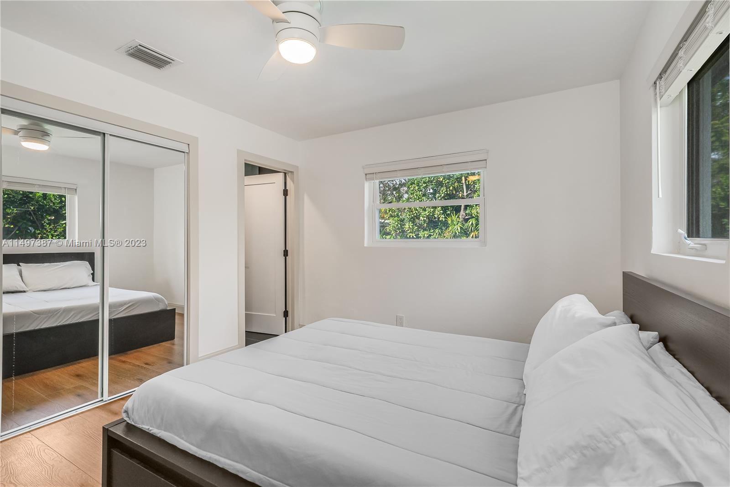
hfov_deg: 93.3
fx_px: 345
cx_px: 365
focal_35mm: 17
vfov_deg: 70.4
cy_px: 244
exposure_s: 1/25
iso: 200
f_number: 8
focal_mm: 17
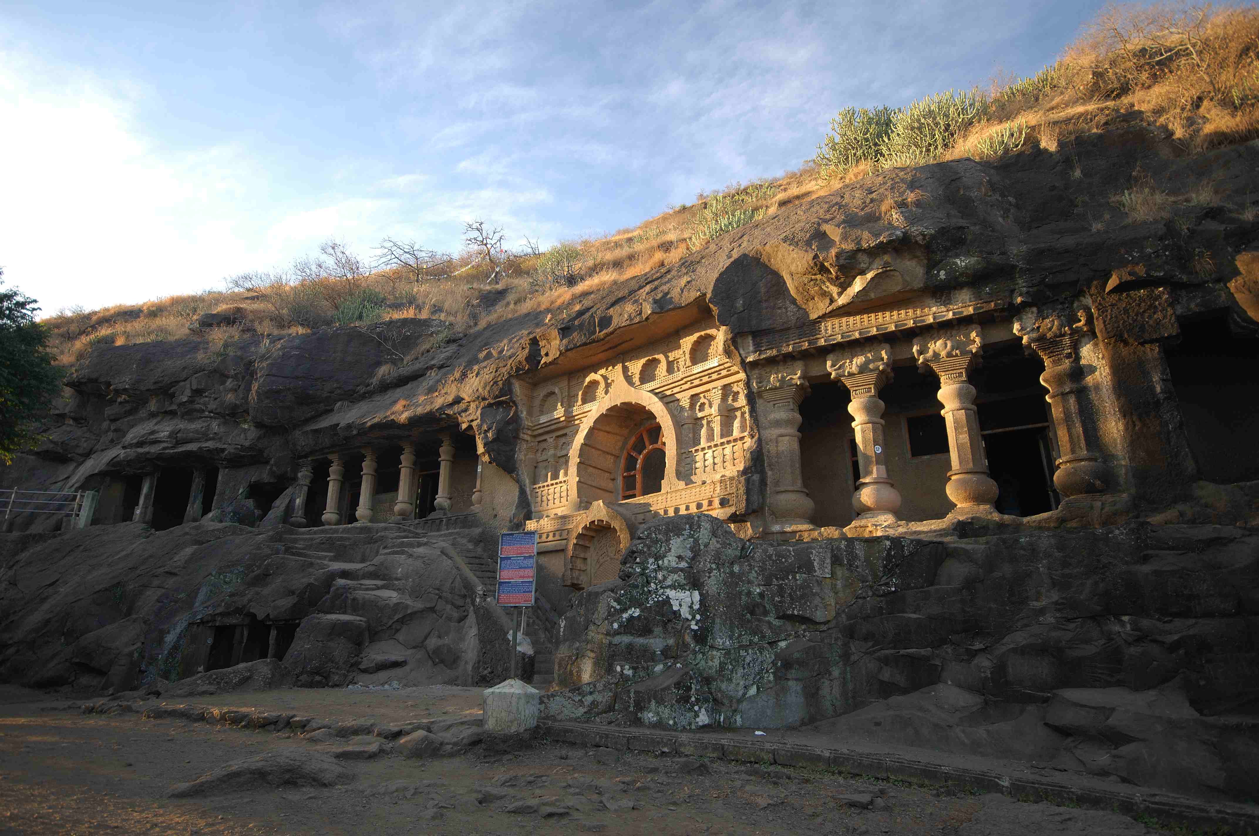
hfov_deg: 81.3
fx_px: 734
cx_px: 630
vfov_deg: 59.4
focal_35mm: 21
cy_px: 418
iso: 100
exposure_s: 1/20
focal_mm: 14
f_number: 4.8
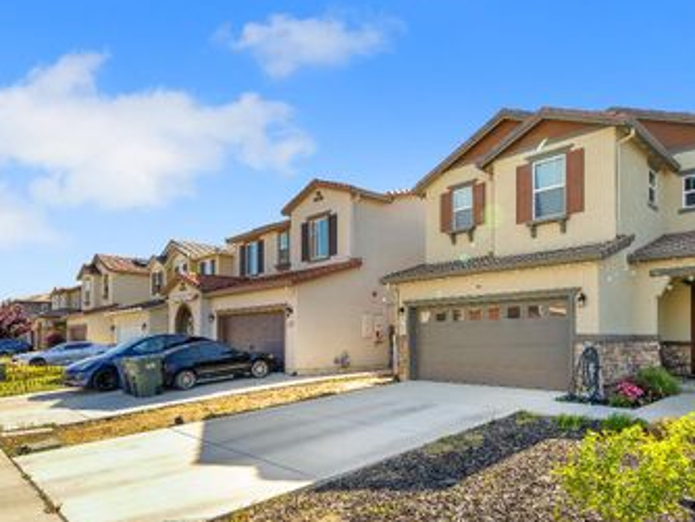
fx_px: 462
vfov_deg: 58.0
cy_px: 334
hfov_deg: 73.4
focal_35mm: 23
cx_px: 404
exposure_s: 1/125
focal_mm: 16
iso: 100
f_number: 9
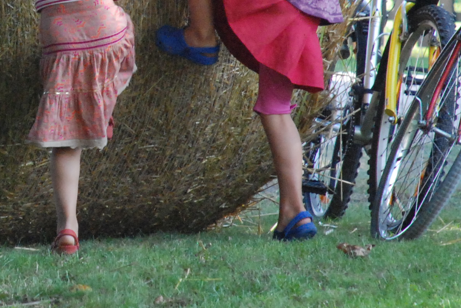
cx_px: -39
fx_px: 8384
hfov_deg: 3.1
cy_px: 34
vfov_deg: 2.1
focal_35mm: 655
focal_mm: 135
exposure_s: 1/320
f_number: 5.6
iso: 1600
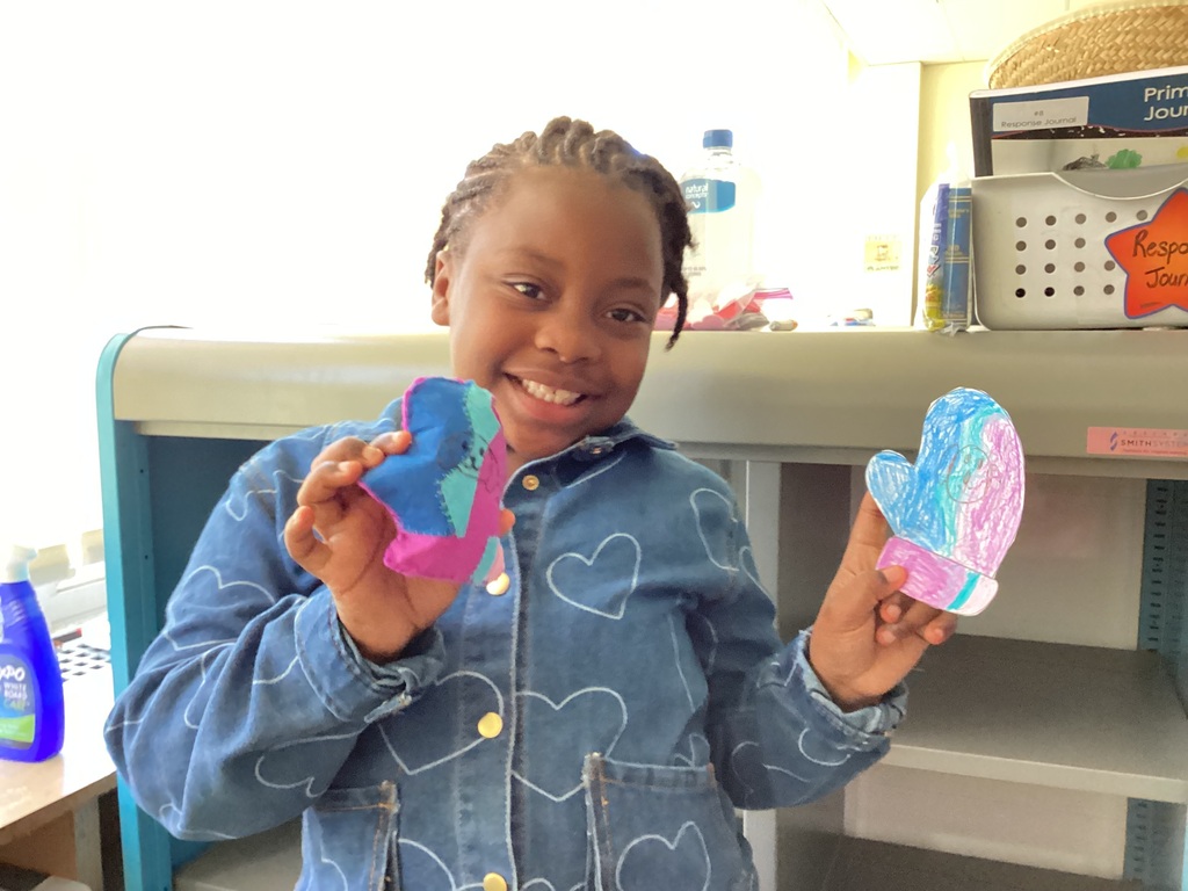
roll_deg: +0.0
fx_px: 1064
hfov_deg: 58.4
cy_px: 446
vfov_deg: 45.4
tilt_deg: -7.7
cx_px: 594
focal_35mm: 31
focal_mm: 3.3
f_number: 2.4
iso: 250
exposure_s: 1/33
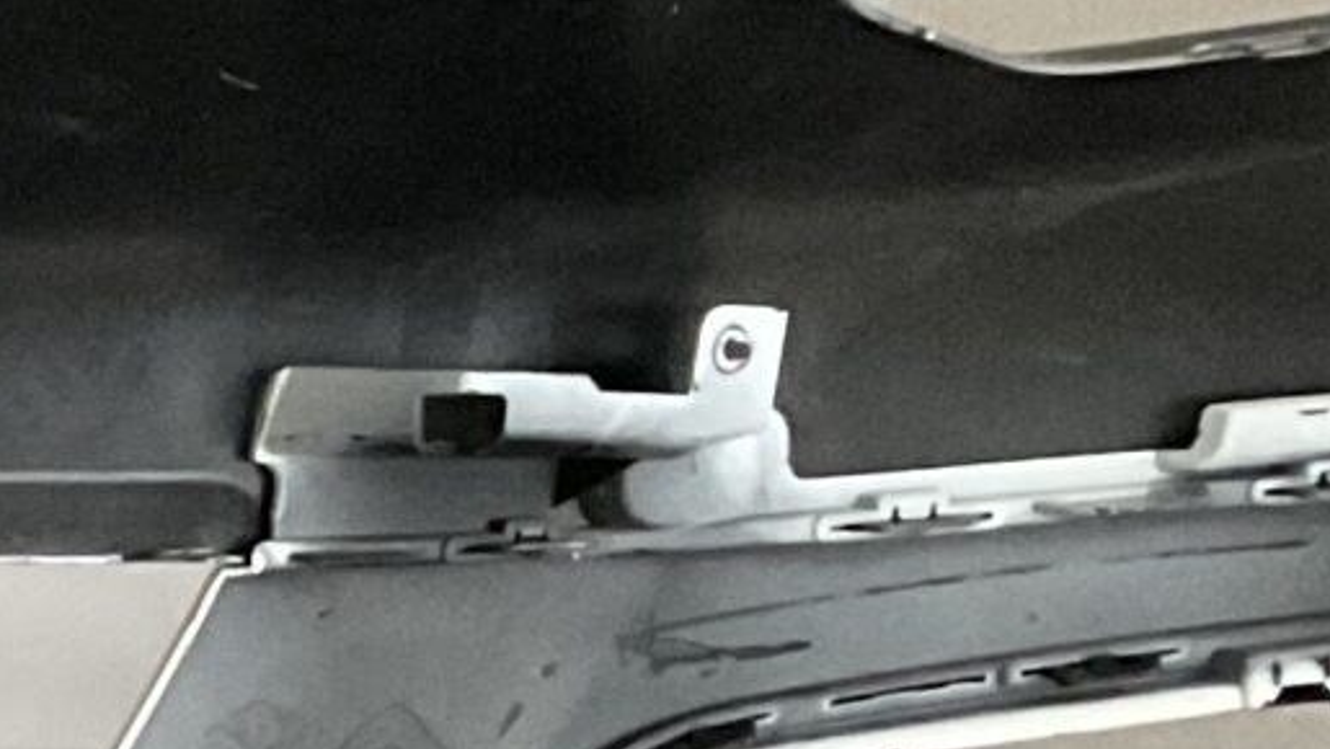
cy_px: 1196
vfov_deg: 7.6
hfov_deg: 11.2
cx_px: -1970
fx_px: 5538
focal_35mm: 157
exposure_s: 1/25
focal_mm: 3
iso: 250
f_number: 1.8
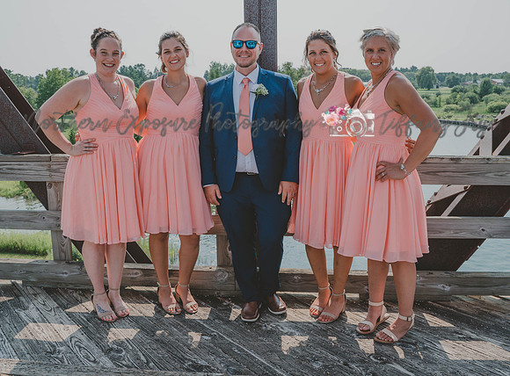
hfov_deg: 56.6
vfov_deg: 43.3
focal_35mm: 32
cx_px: 239
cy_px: 171
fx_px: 474
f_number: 7.1
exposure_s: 1/320
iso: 100
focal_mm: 24
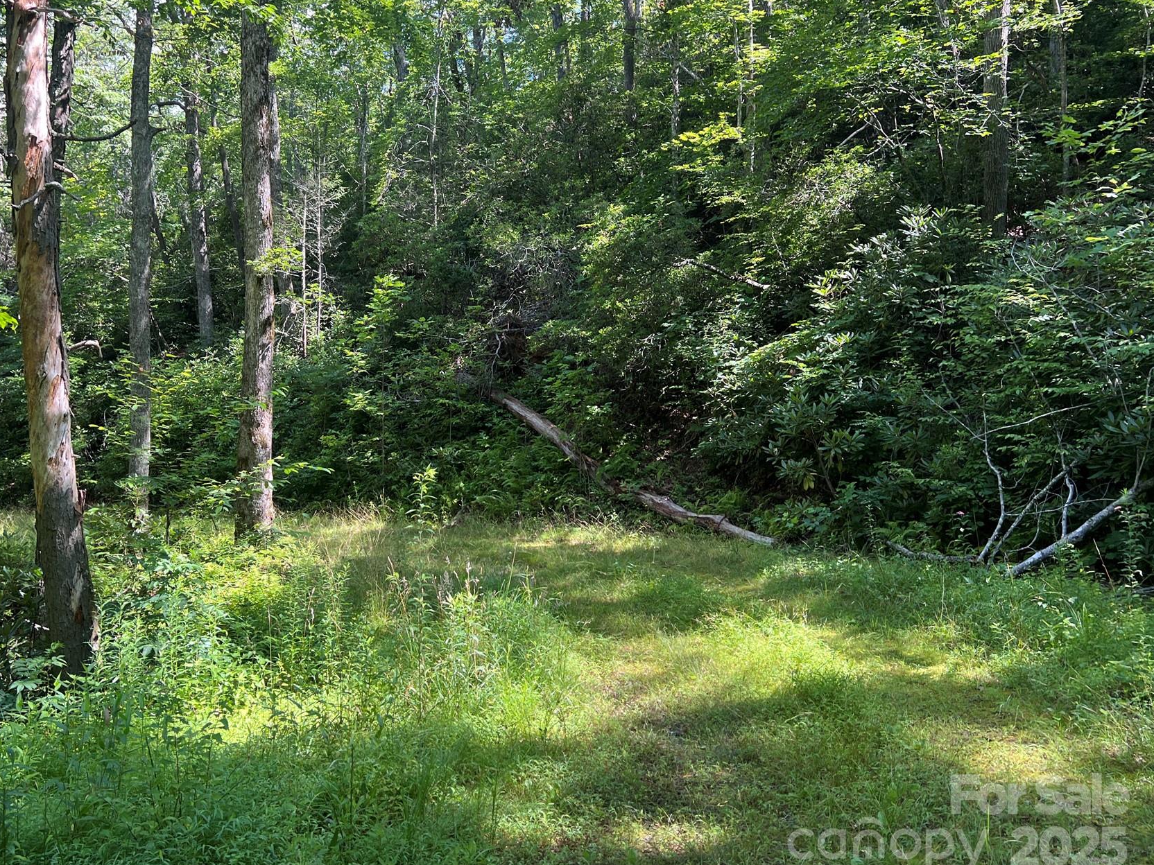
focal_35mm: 32
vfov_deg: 44.1
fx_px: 1067
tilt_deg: -2.8
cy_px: 372
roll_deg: -3.0
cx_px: 470
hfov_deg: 56.4
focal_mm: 5.7
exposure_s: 1/206
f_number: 1.5
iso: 40
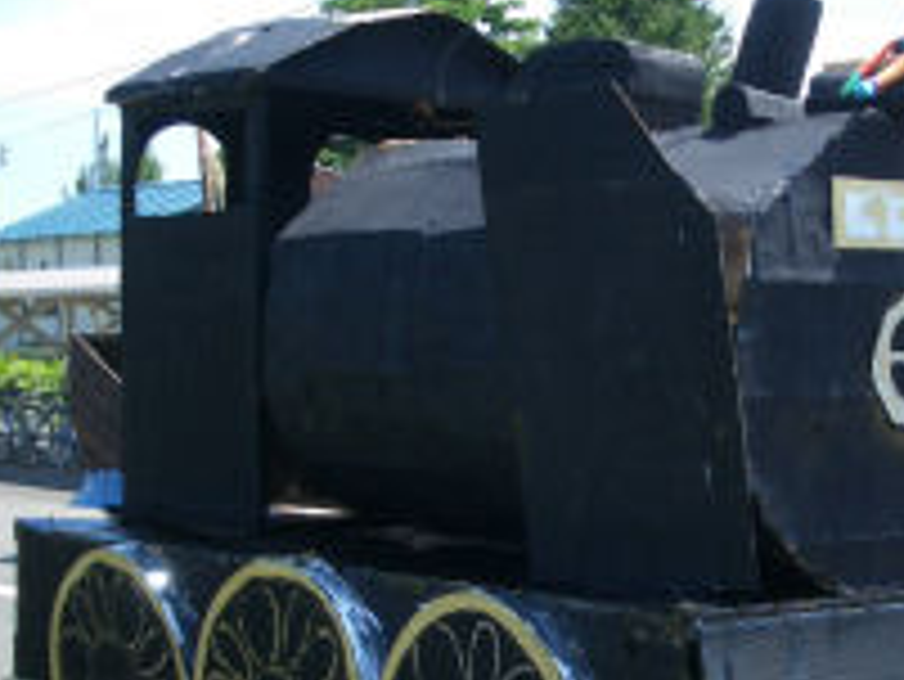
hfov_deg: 22.6
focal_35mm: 86
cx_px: 607
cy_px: 390
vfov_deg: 17.2
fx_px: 2247
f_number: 2.8
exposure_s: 1/640
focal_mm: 6.8
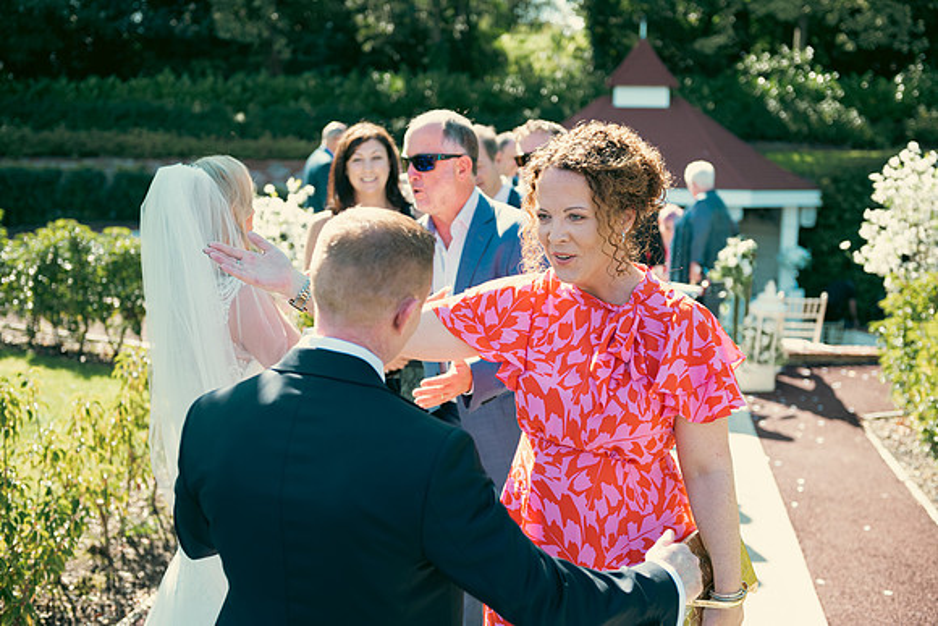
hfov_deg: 41.1
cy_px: 313
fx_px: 1251
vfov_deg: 28.1
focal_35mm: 48
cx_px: 469
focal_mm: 48
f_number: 3.5
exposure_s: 1/250
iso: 125
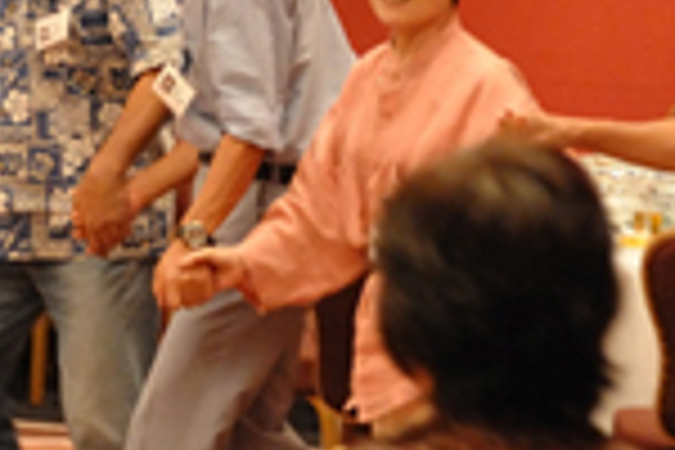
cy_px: 176
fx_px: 5606
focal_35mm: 299
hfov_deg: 6.9
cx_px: 112
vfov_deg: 4.6
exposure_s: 1/80
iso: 6400
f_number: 4
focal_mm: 70
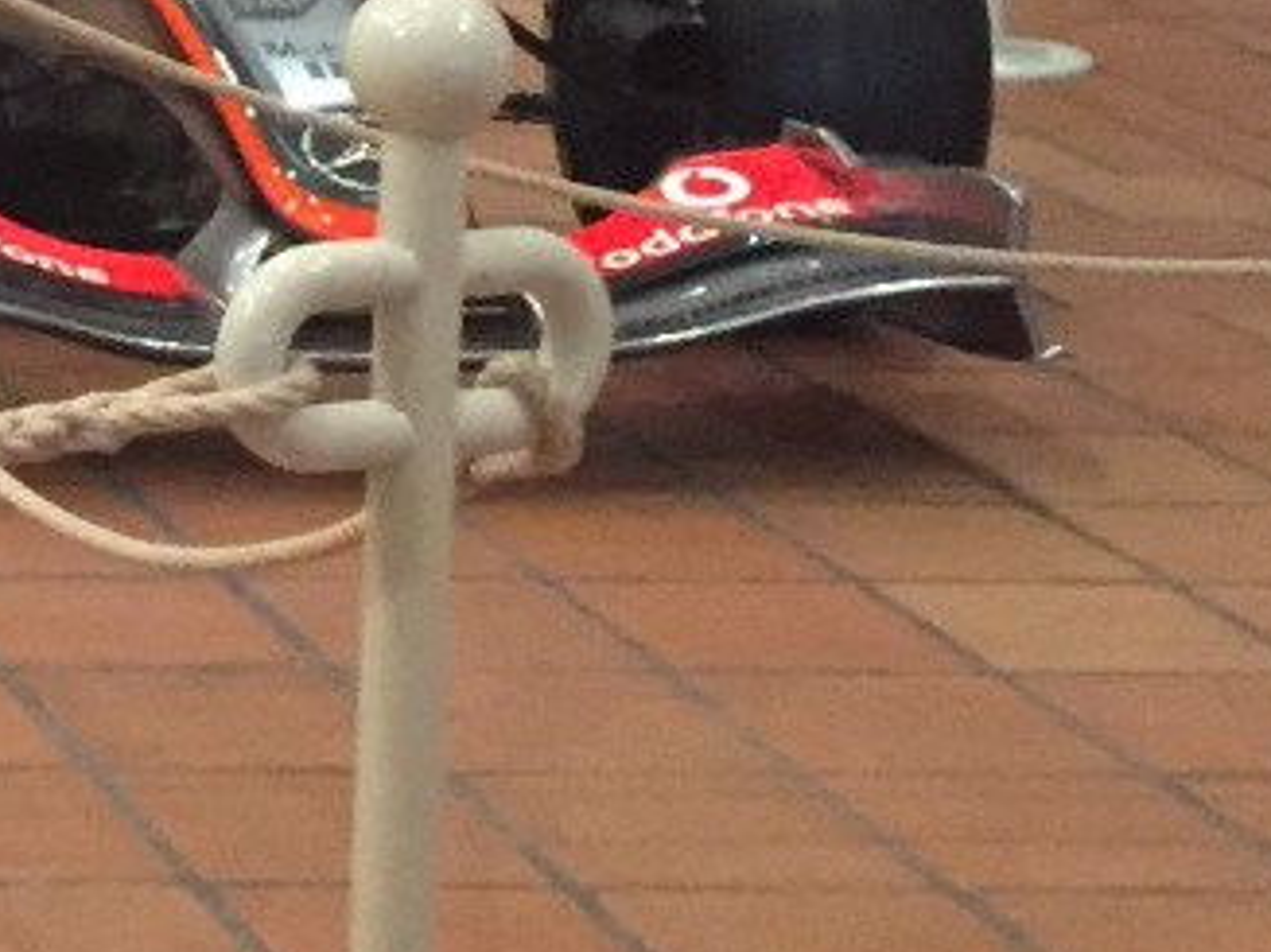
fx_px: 5212
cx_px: -1473
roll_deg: -0.6
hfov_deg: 12.0
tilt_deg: -6.7
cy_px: -237
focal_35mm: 142
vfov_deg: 10.3
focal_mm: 4.15
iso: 250
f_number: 2.2
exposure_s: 1/17
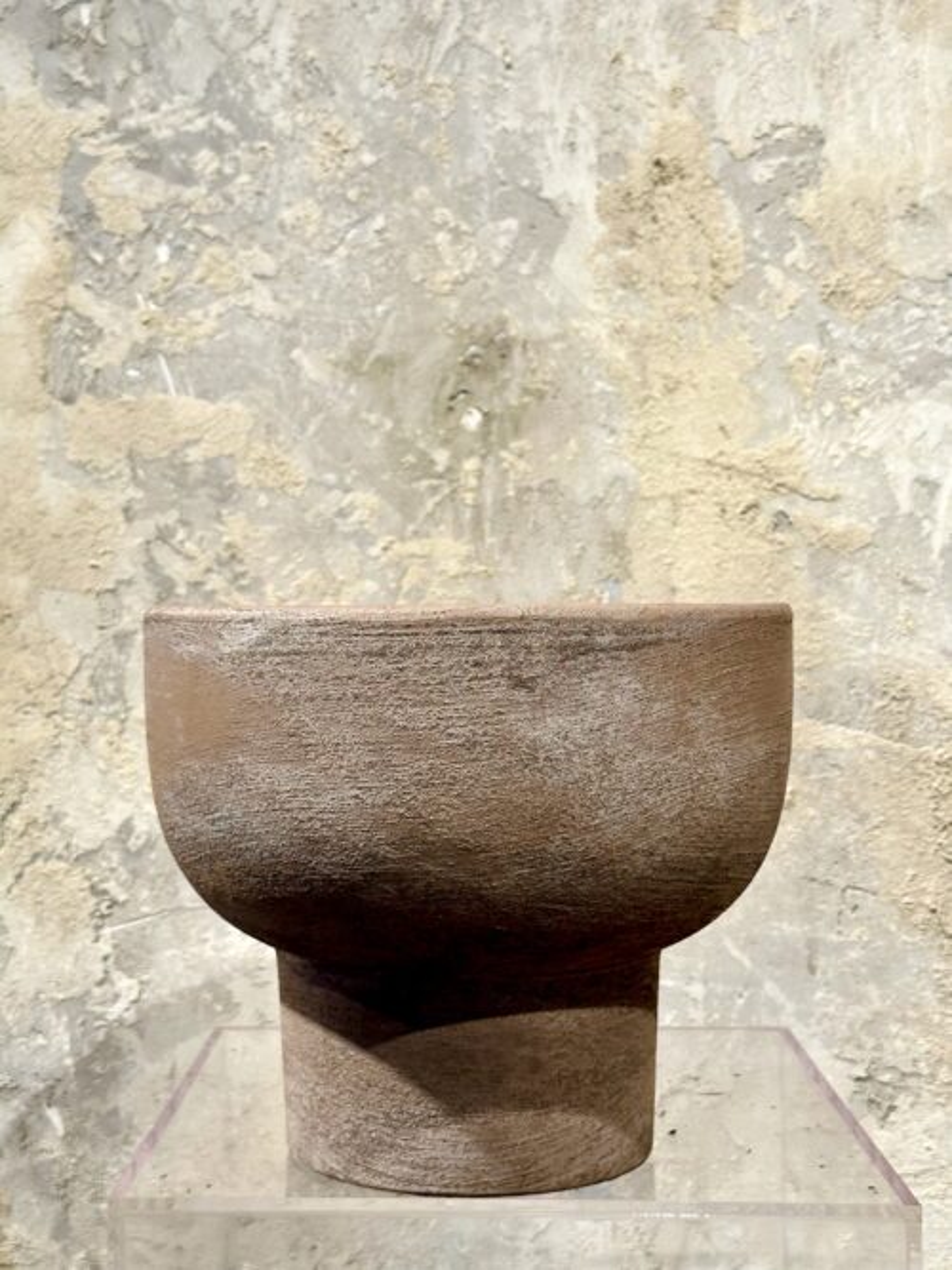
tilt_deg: +1.1
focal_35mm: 48
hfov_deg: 30.3
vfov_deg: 39.7
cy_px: 635
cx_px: 476
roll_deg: +0.4
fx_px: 1761
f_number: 1.78
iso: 80
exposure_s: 1/100
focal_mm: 6.86
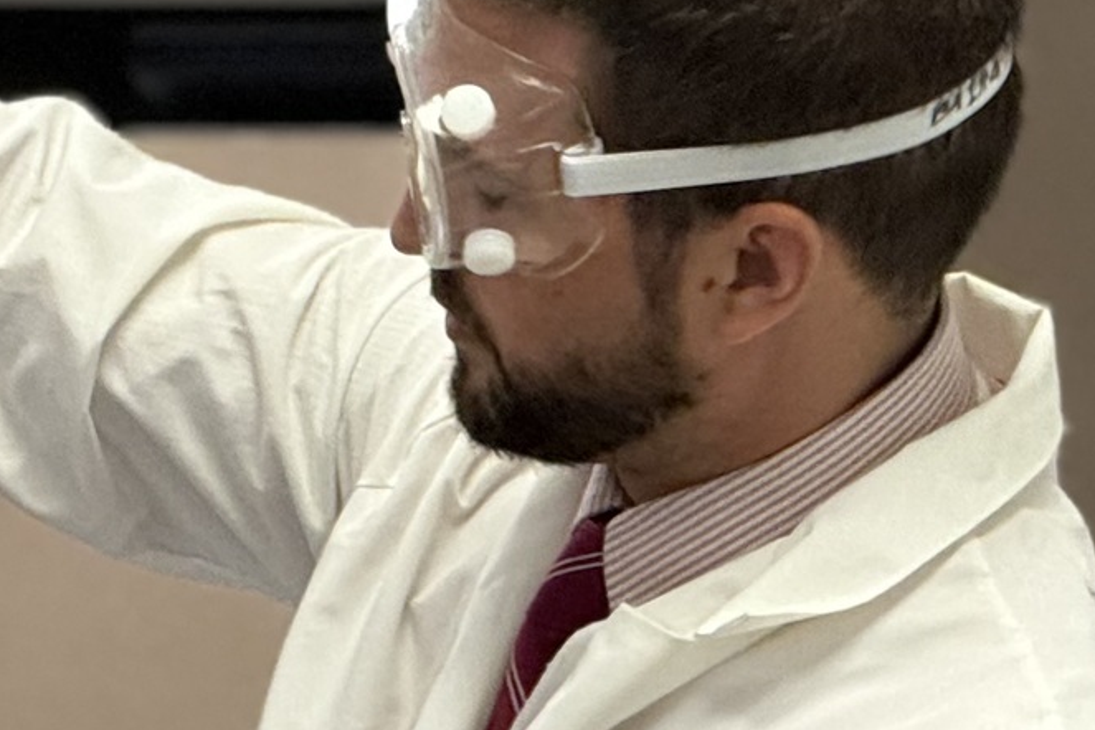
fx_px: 14660
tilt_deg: +1.4
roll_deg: -1.5
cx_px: -122
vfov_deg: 2.9
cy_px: 520
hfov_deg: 4.3
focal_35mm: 482
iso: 200
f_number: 2.8
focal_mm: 15.66
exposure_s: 1/120
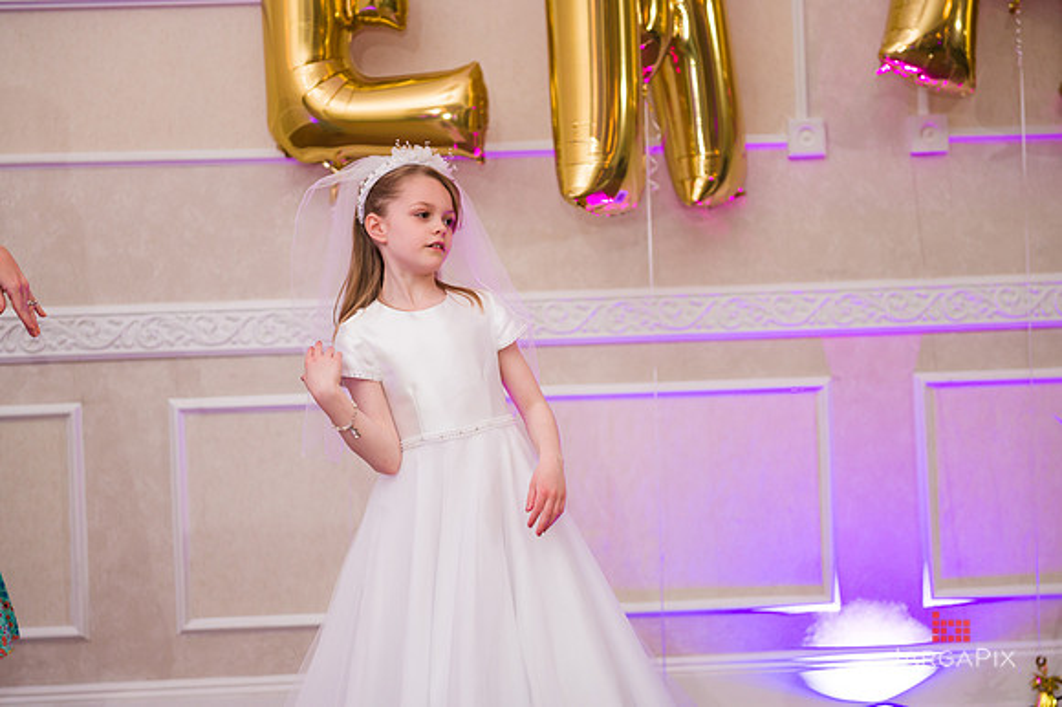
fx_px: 2064
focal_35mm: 70
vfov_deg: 19.4
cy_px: 354
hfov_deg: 28.9
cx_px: 531
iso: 1250
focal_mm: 70
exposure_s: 1/200
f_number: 3.2
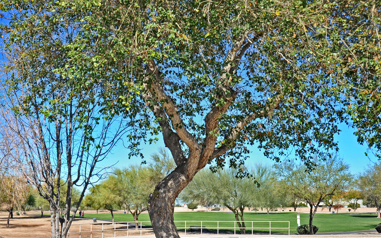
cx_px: 93
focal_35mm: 44
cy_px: 191
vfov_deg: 28.6
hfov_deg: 43.7
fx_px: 457
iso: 200
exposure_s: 1/160
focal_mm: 28
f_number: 10
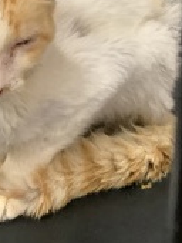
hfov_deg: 19.1
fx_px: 533
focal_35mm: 76
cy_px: 38
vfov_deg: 25.1
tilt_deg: -15.7
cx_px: 28
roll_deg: +0.1
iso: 400
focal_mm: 3.3
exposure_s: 1/30
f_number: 2.4
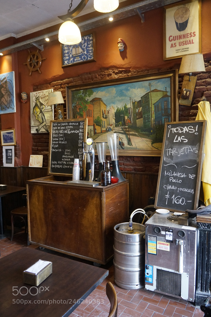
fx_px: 238
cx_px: 106
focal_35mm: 27
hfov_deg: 47.8
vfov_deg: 67.4
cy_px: 158
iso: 1600
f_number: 4
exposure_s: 1/160
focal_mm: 18
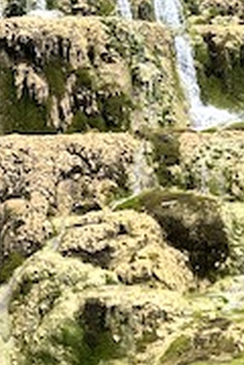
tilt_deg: +4.5
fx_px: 901
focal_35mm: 89
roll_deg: +0.3
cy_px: 69
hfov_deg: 15.2
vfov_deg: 22.5
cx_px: 232
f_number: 1.78
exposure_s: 1/843
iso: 80
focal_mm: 6.86
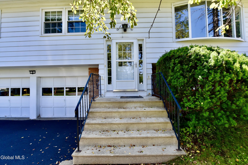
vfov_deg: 81.3
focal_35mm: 14
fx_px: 96
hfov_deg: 104.2
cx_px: 124
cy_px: 82
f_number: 9
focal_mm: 14
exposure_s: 1/320
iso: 800
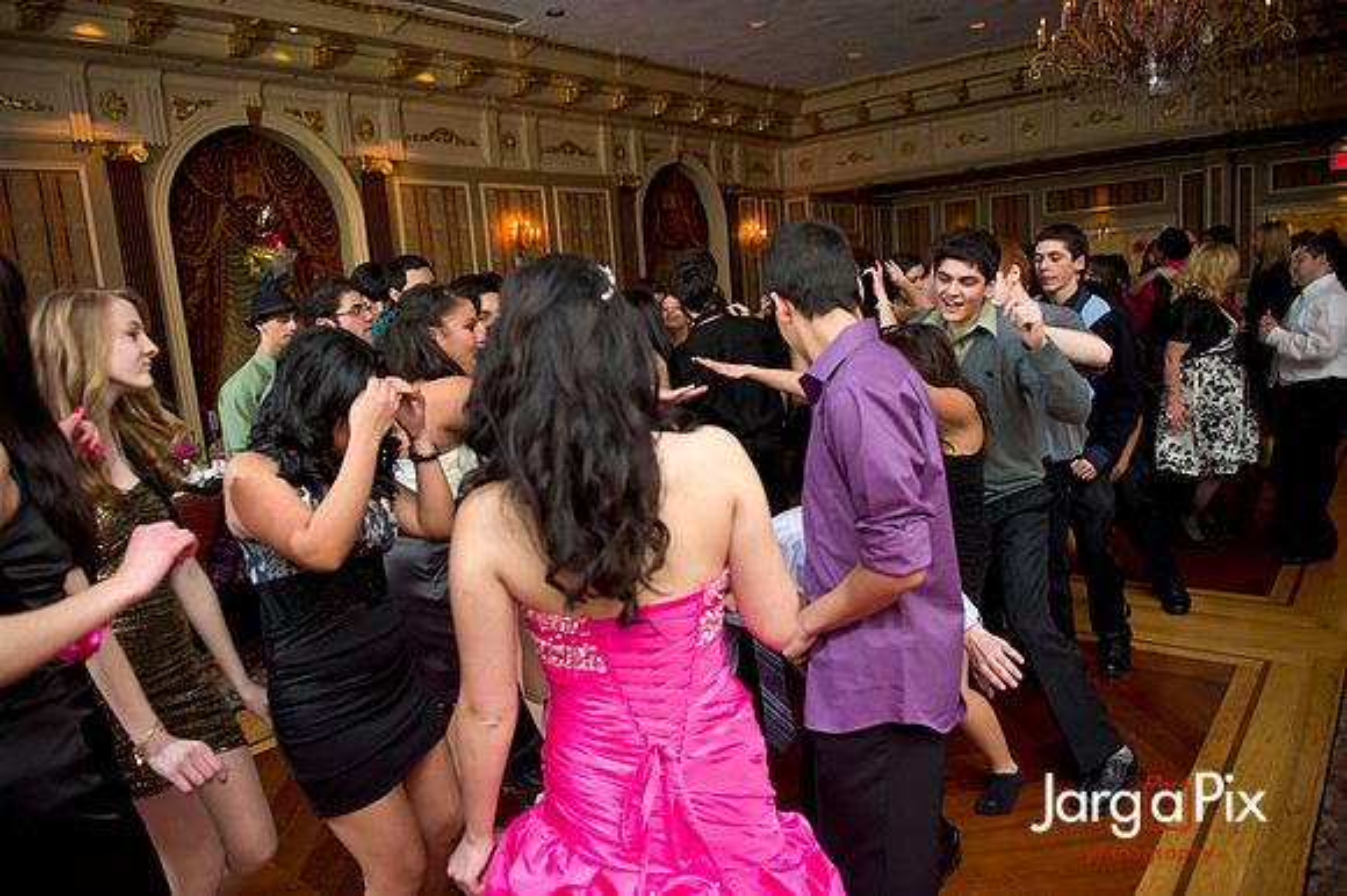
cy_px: 448
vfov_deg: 53.1
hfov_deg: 73.8
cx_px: 674
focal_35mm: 24
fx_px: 897
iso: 1600
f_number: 3.2
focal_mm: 24
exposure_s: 1/100
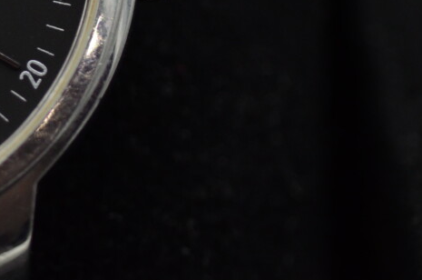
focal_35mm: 271
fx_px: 3170
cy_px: -121
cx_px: -181
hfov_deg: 7.5
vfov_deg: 5.0
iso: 800
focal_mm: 60
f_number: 3.5
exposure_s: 1/500
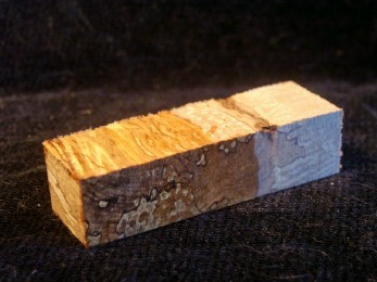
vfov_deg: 17.8
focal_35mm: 83
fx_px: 904
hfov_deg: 23.6
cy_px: 140
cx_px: 199
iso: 800
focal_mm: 50
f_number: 5
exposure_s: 1/60
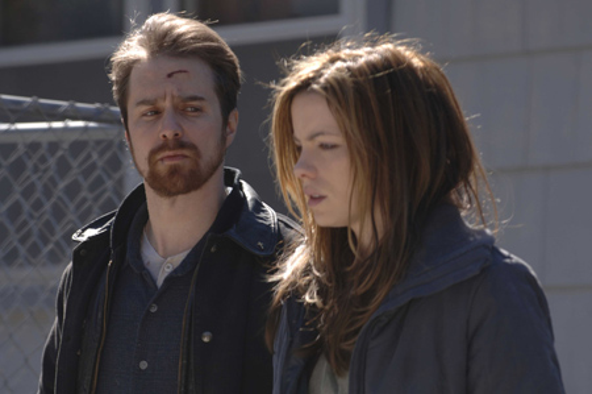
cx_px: 296
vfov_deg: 4.6
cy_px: 197
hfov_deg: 6.9
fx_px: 4928
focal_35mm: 300
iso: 100
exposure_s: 1/250
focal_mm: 200
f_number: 4.5
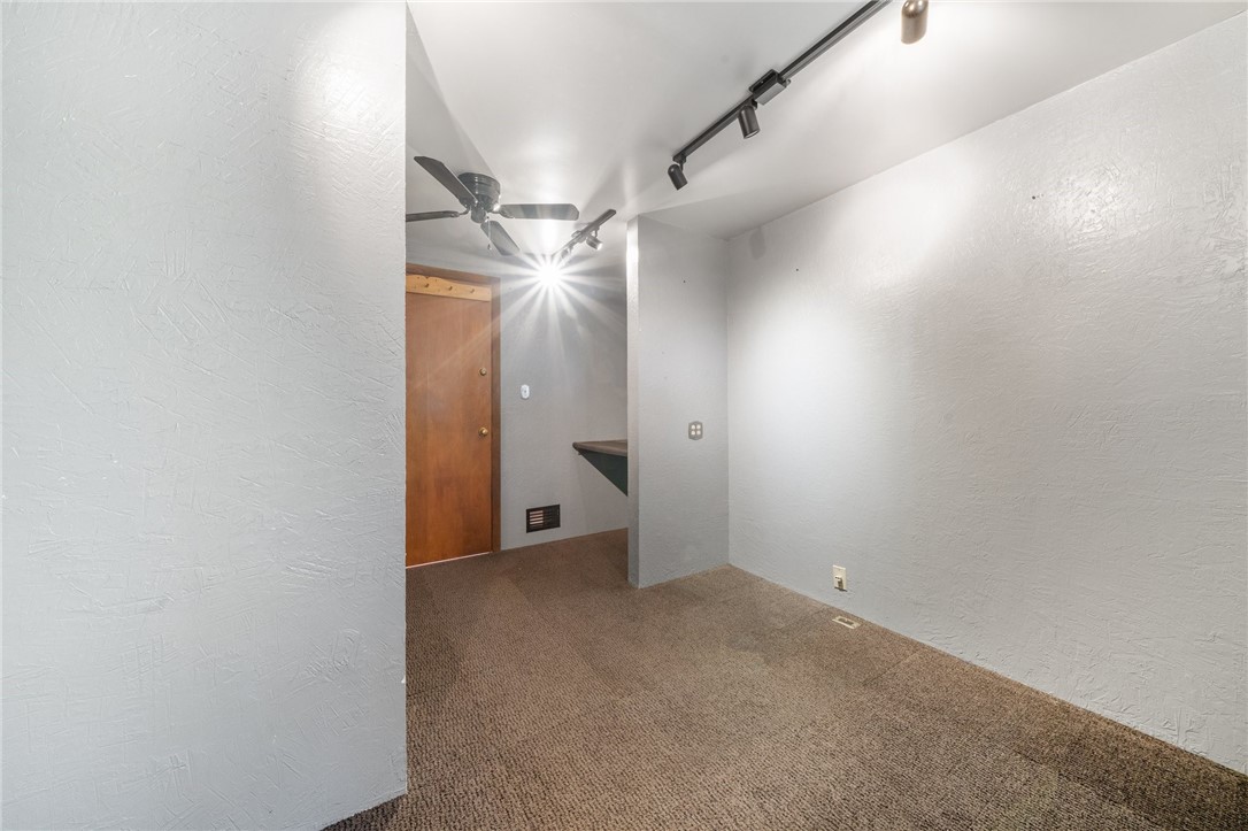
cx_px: 624
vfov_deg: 89.9
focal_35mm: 12
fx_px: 416
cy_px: 416
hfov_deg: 112.6
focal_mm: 12
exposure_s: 1.3
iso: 800
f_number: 11
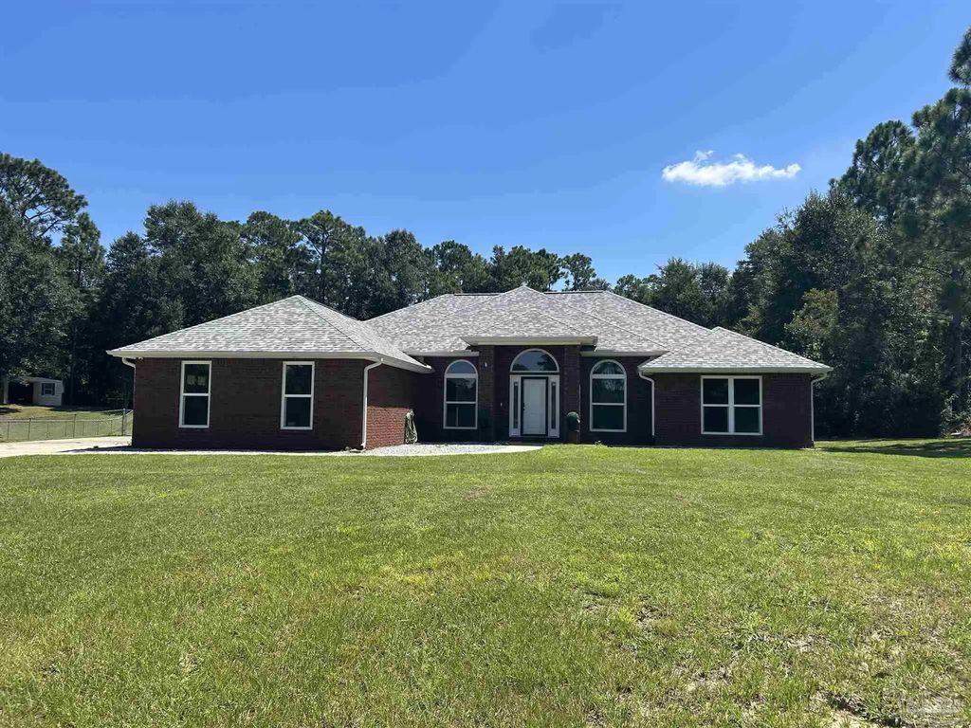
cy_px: 364
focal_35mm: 26
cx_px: 486
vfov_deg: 53.1
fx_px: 729
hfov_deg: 67.3
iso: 50
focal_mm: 5.7
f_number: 1.5
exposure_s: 1/3356
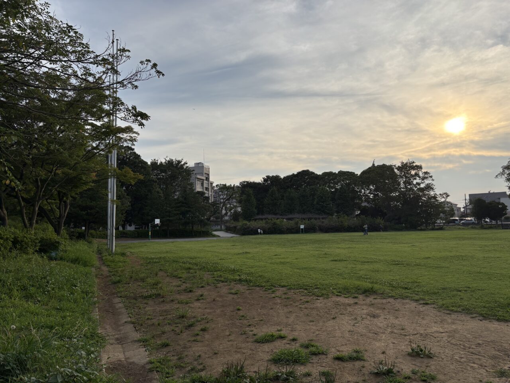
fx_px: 383
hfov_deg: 67.3
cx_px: 255
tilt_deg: +5.4
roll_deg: +1.0
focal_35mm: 26
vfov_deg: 53.1
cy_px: 192
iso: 50
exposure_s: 1/4065
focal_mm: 5.96
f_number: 1.6
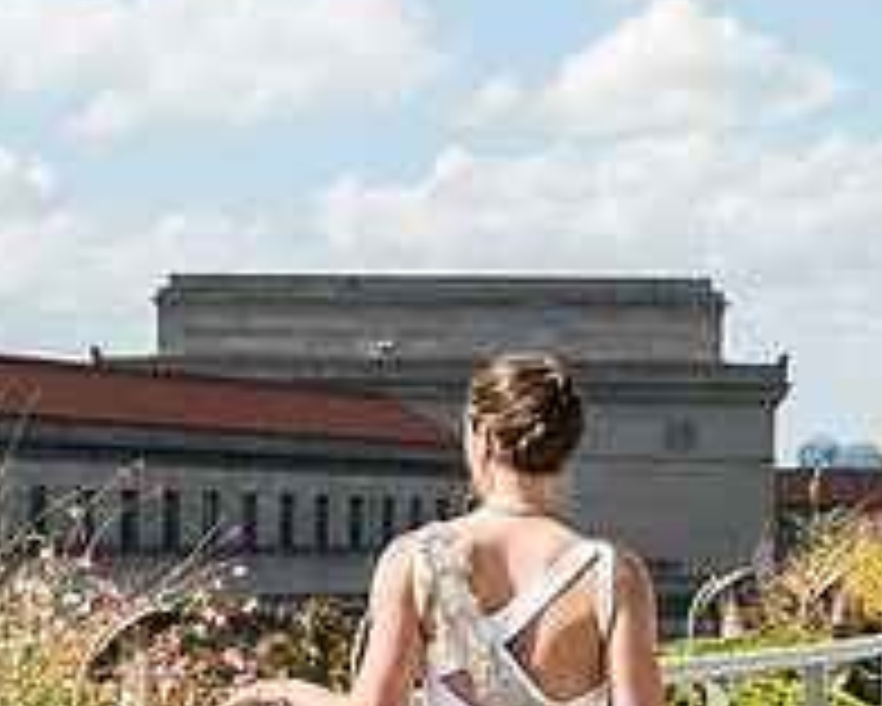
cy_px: 599
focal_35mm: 148
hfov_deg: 12.9
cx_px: 45
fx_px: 3865
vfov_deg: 10.4
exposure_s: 1/1250
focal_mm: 44
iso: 200
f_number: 7.1
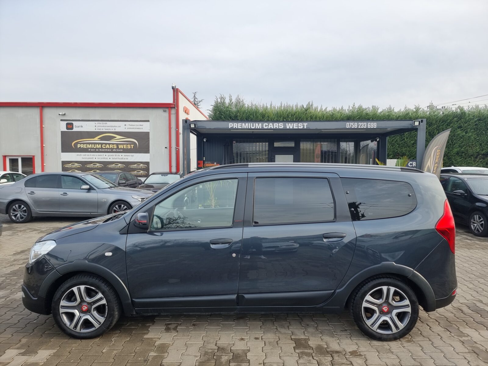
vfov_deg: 56.8
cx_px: 244
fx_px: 338
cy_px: 183
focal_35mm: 24
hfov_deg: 71.6
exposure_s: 1/258
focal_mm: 6.7
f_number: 1.8
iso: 50
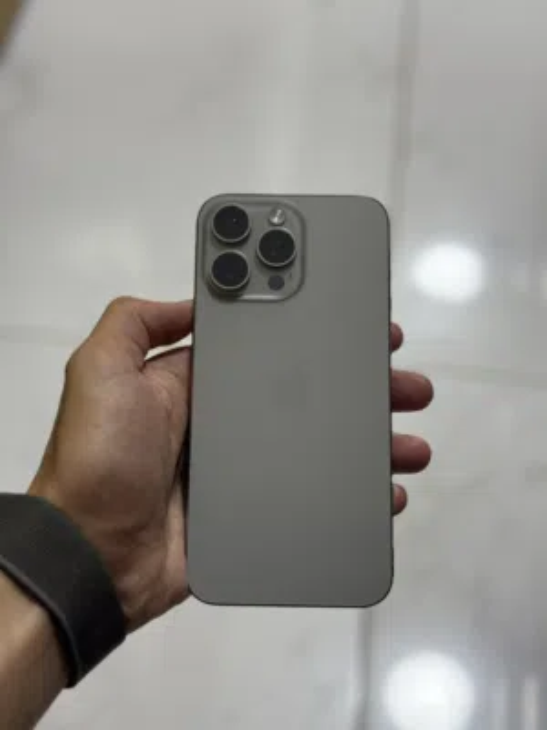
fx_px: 1011
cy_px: 365
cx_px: 274
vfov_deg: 39.7
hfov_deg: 30.3
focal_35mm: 48
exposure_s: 1/100
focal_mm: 6.76
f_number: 1.78
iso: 160
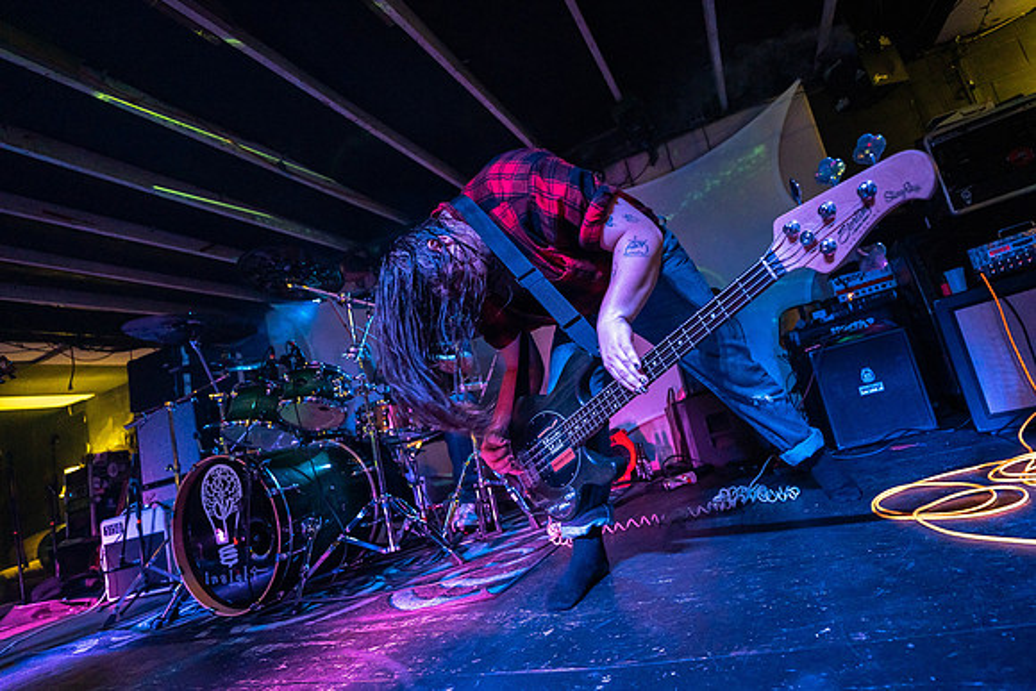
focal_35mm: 16
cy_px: 346
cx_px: 601
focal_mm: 14
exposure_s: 1/250
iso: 1600
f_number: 2.8
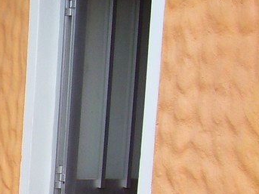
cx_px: -168
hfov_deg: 14.9
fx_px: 890
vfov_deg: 12.1
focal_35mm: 119
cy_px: 253
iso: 80
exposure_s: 1/350
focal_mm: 5.6
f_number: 2.7
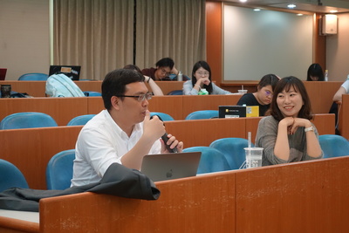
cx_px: 174
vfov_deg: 19.5
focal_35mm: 70
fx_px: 679
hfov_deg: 28.8
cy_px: 116
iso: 1600
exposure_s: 1/200
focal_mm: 25.7
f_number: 2.8
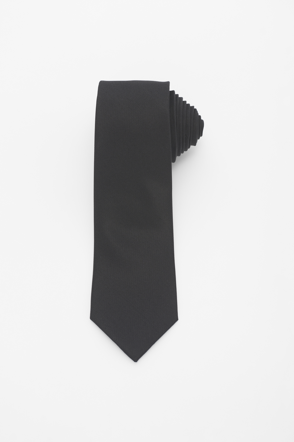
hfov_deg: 27.0
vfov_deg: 39.6
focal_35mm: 50
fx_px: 612
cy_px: 221
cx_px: 147
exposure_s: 1/200
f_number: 8
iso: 200
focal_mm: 50
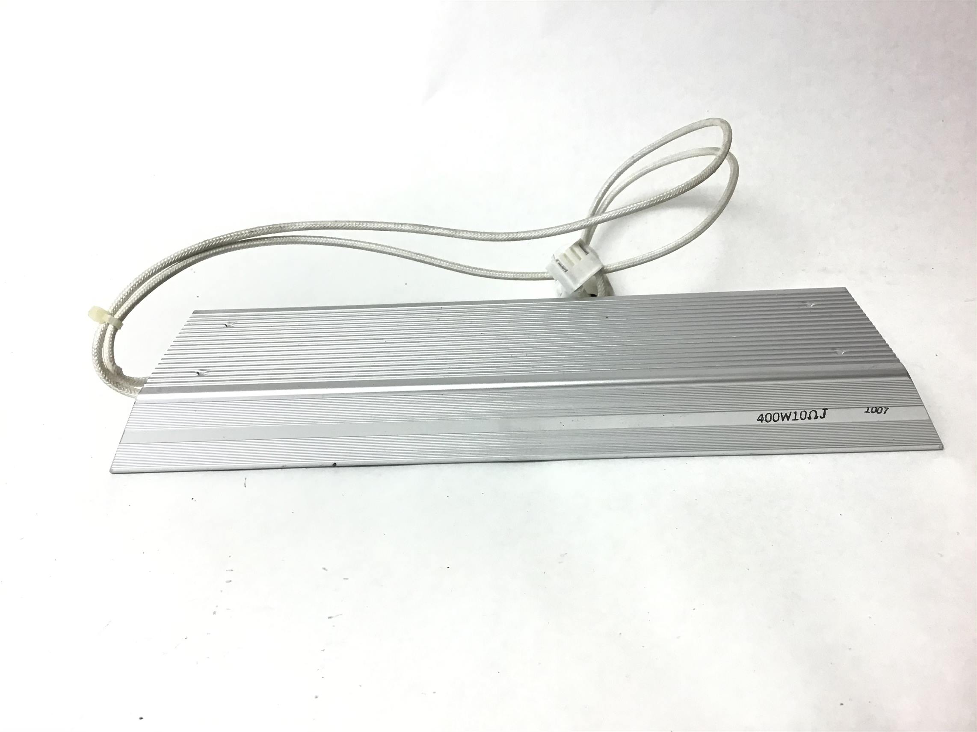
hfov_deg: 58.4
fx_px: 875
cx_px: 488
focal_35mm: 31
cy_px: 366
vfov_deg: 45.4
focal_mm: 3.3
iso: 32
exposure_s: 1/33
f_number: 2.4
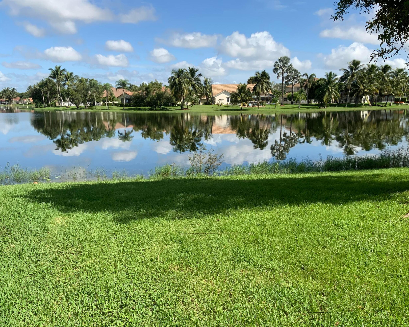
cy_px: 174
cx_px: 202
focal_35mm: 33
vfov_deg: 44.5
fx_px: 399
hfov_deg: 54.2
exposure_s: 1/1786
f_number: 1.8
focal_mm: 3
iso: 16
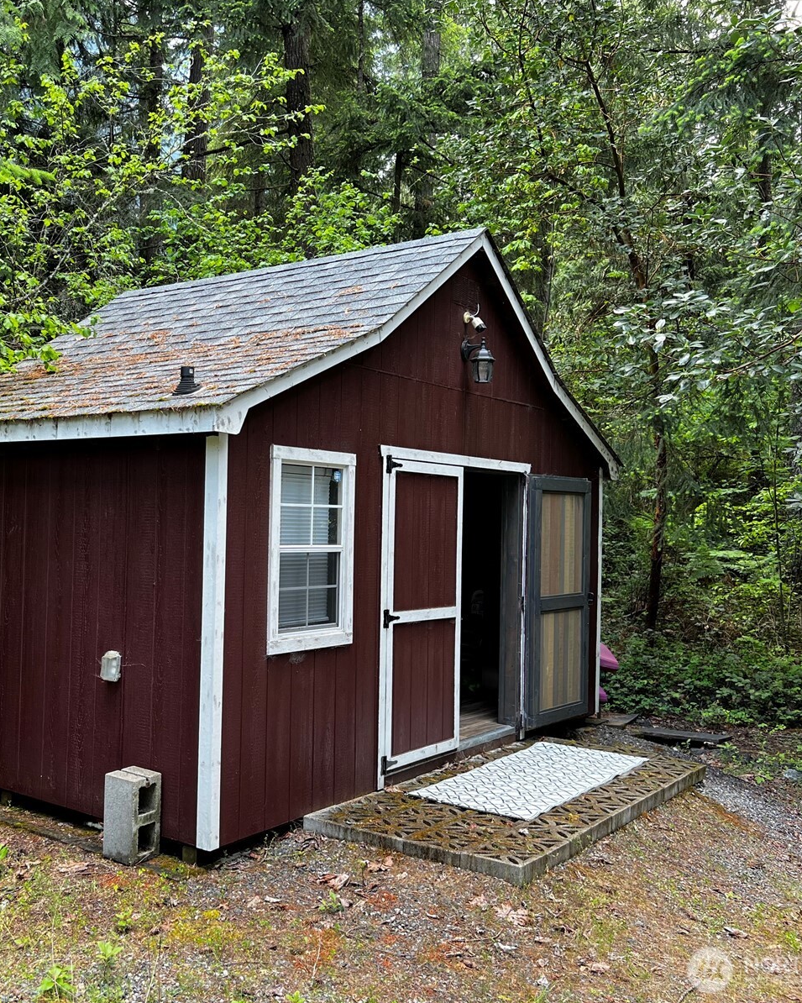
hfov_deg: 42.4
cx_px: 233
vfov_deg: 52.8
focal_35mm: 34
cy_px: 500
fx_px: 1009
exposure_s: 1/121
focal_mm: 5.7
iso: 50
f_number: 1.5
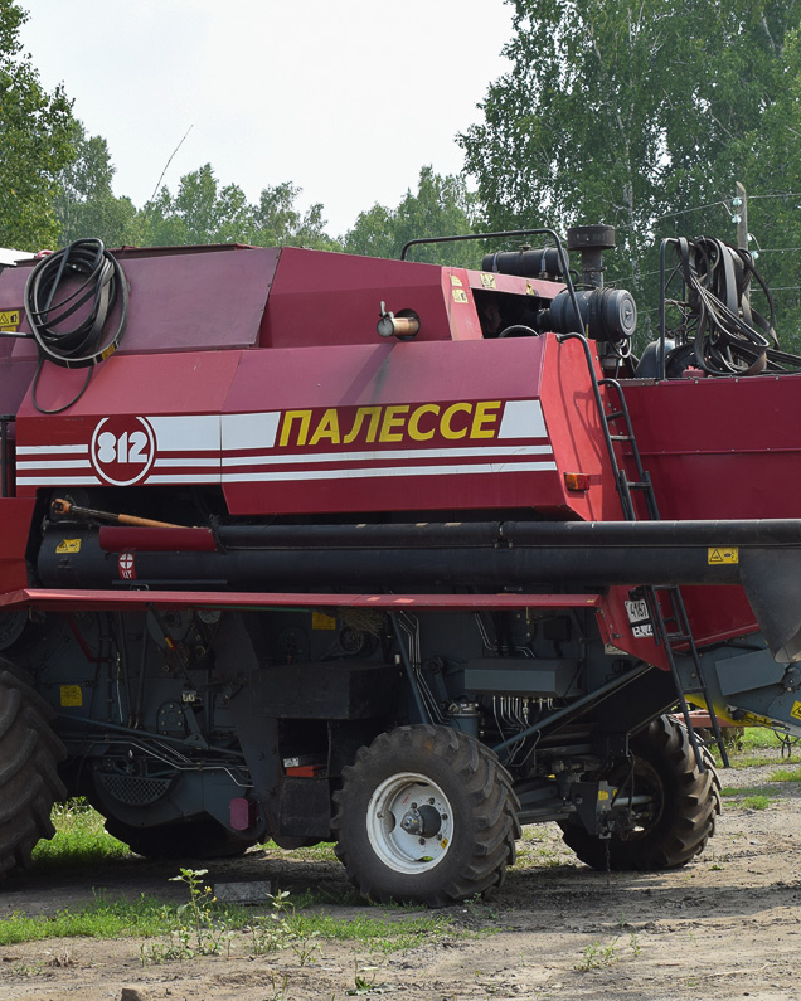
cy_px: 499
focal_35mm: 85
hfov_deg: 18.1
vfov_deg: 22.5
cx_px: 340
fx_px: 2519
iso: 200
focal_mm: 40
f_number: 9
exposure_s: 1/320
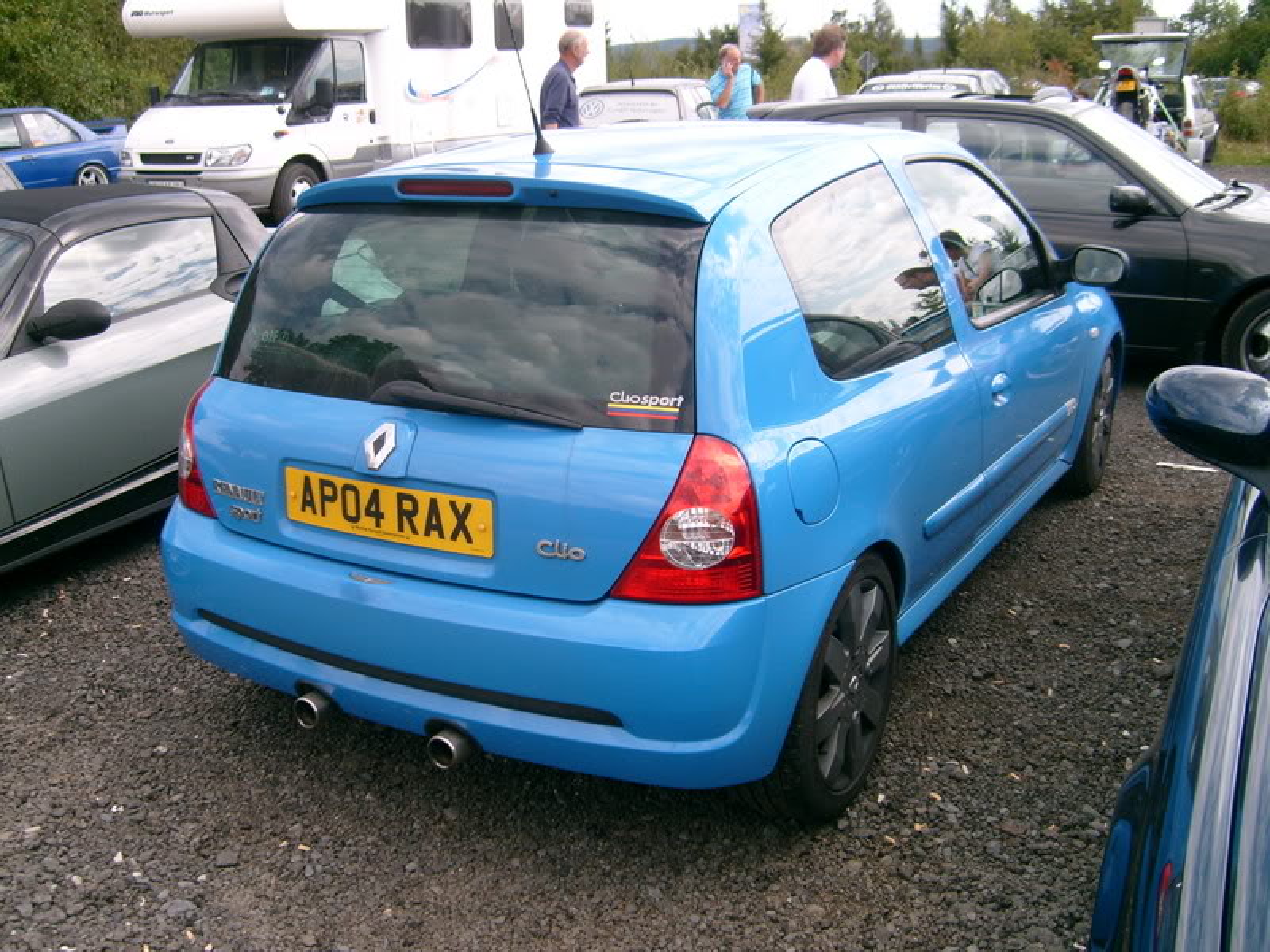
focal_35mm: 35
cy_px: 476
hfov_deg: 52.6
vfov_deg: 40.7
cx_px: 635
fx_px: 1284
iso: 80
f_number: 7.1
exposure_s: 1/125
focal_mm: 5.8
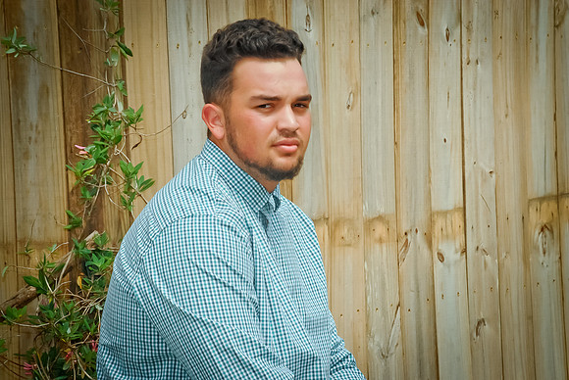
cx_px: 284
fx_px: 2753
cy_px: 190
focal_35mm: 174
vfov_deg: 7.9
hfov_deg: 11.8
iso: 200
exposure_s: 1/250
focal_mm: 116
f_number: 16
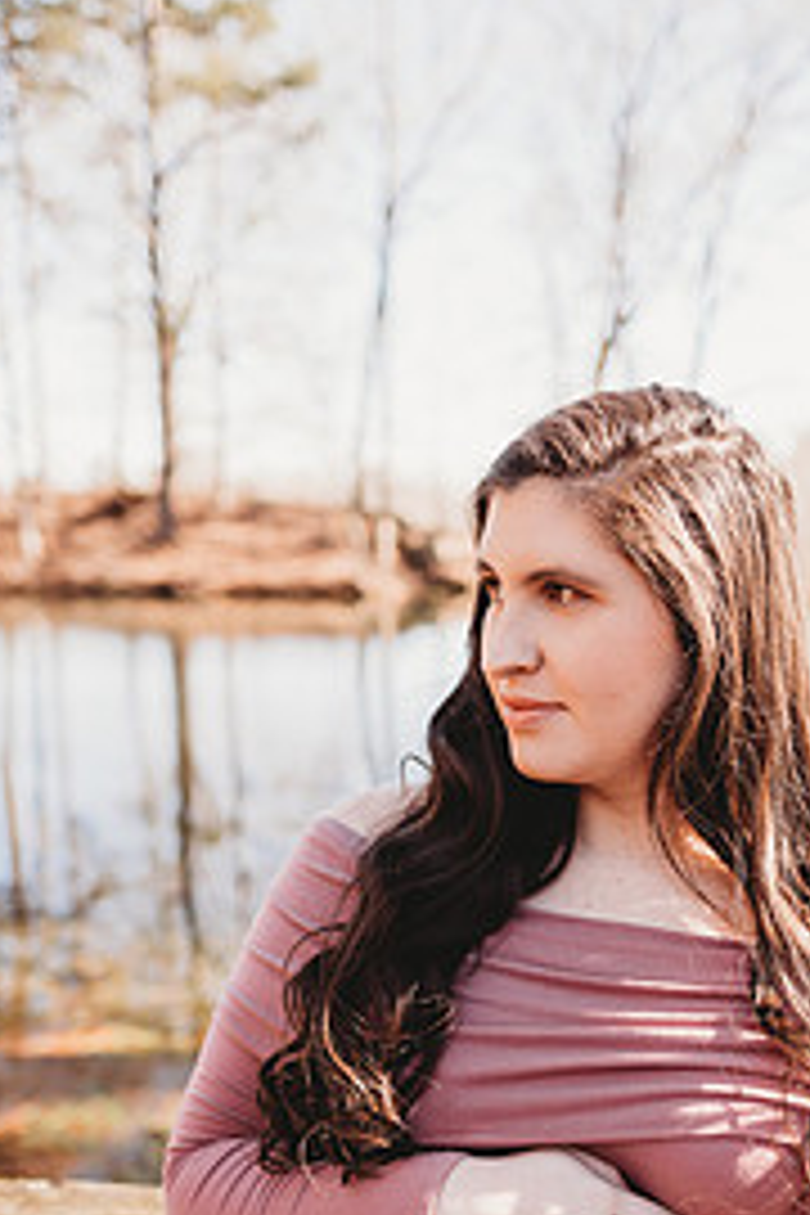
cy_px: 878
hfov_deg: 33.0
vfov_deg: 47.1
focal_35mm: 40
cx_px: 572
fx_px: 1350
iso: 100
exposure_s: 1/500
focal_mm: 24
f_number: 2.2
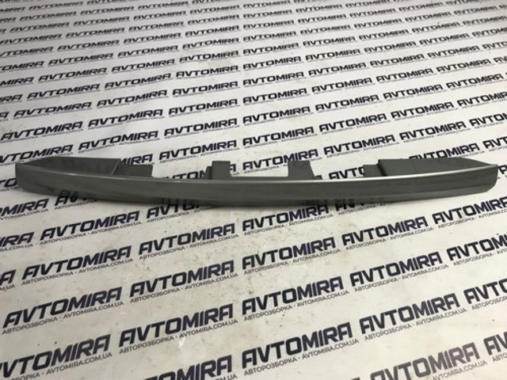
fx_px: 410
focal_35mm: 28
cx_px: 254
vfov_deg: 49.7
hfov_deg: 63.4
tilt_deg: -46.3
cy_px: 190
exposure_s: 1/50
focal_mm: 3.99
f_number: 1.8
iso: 32
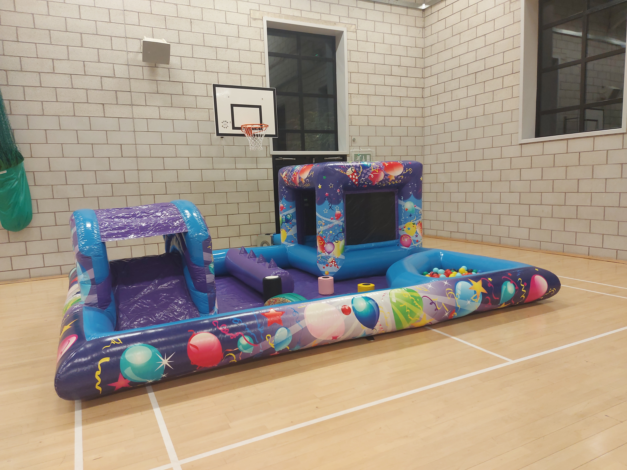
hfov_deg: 71.6
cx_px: 314
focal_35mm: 24
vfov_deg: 56.8
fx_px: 435
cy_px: 235
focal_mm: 5.23
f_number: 1.8
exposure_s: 1/60
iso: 160
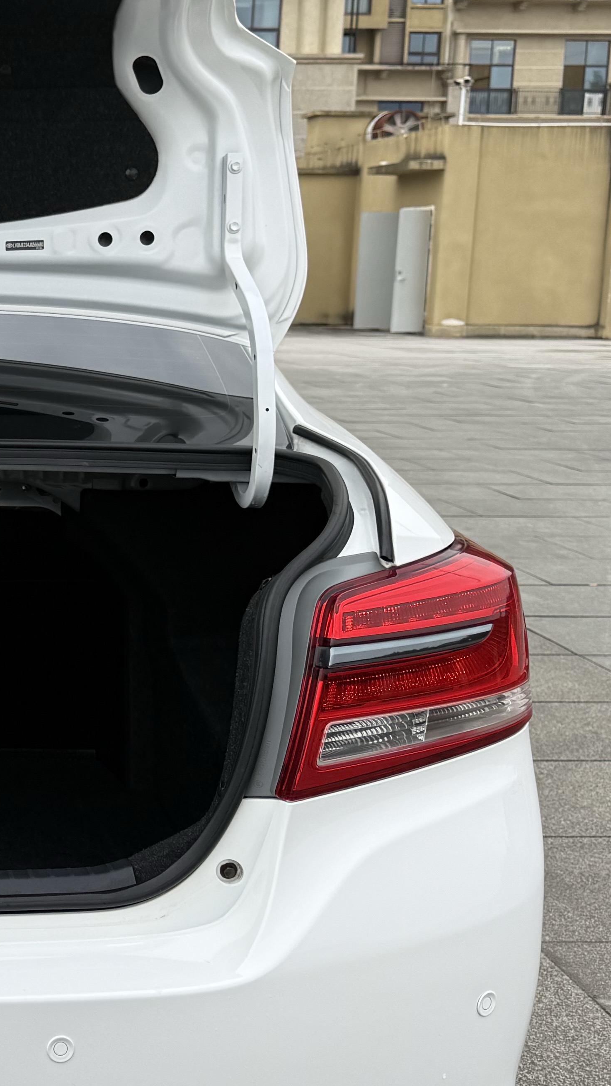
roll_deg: -1.1
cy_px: 541
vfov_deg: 36.6
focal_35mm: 57
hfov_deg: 19.3
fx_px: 1642
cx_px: -208
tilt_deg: -6.6
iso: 80
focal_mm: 6.76
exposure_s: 1/1464
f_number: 1.78
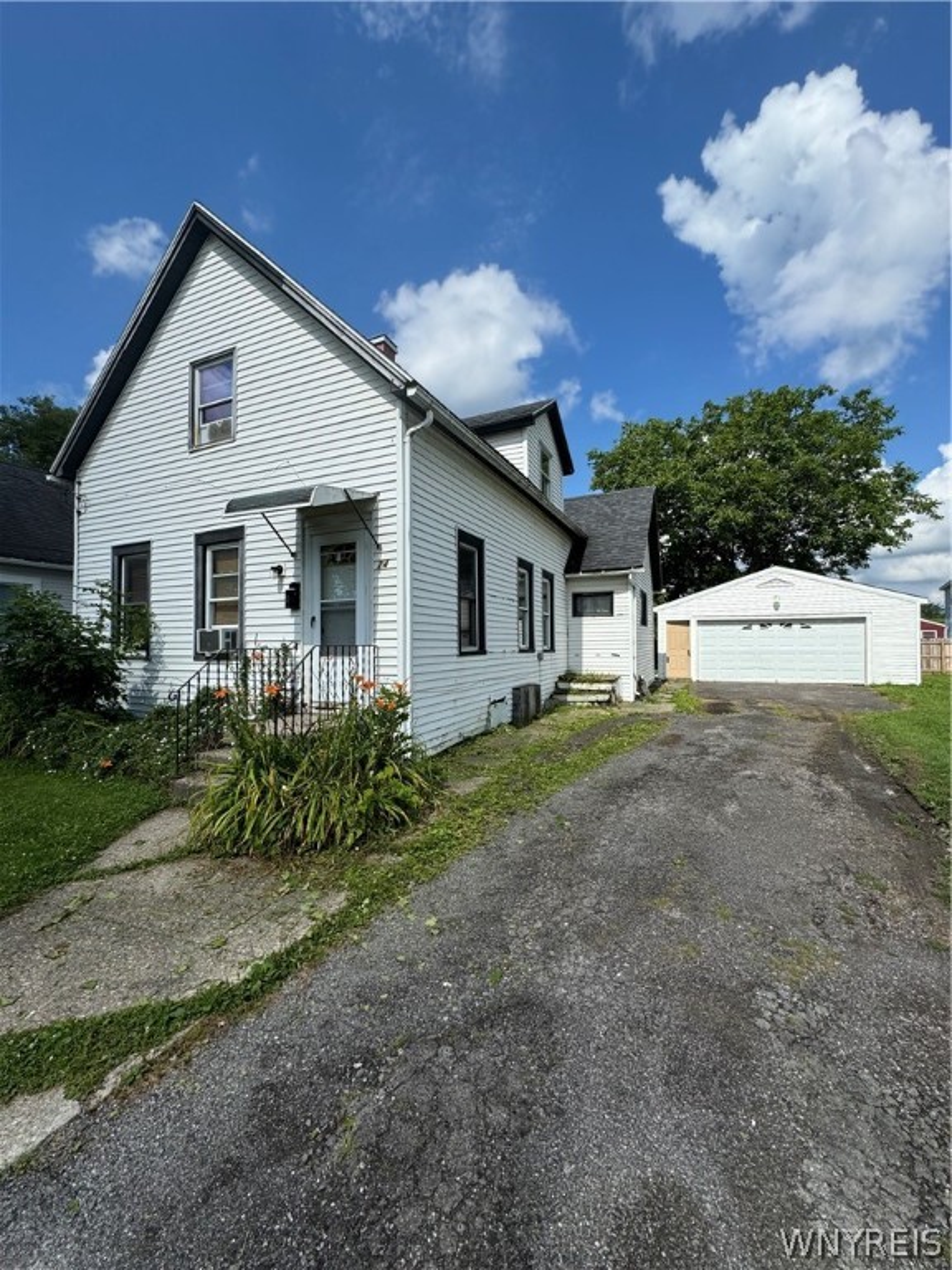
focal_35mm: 14
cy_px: 635
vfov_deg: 102.1
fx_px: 513
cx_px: 476
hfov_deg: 85.7
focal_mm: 2.22
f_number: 2.2
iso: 50
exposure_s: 1/2674
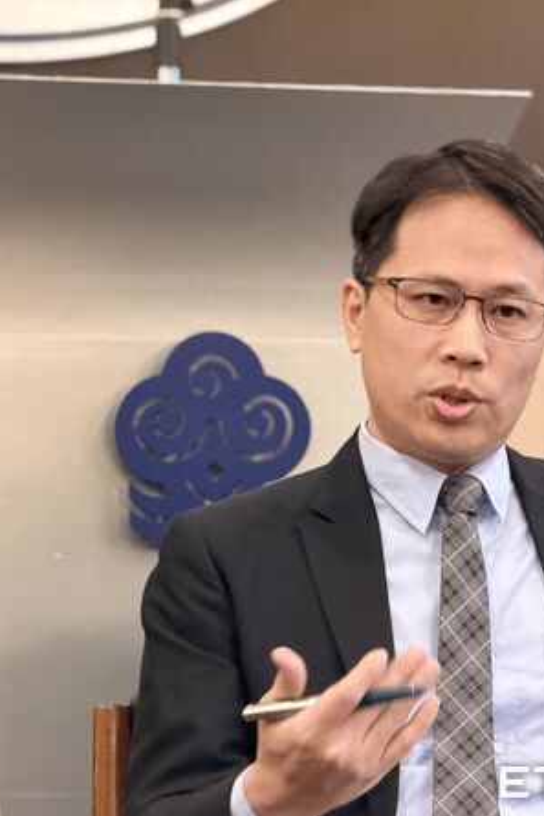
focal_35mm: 140
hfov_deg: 9.8
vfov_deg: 14.7
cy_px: 408
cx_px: 284
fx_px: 3176
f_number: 2.8
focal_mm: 16.89
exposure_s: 1/40
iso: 640
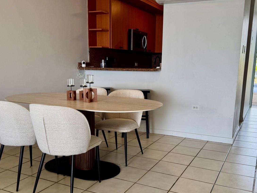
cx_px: 132
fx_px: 260
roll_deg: +0.6
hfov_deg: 52.6
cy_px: 116
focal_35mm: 35
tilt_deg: -11.6
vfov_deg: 40.5
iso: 80
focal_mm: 6.76
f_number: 1.78
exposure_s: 1/223
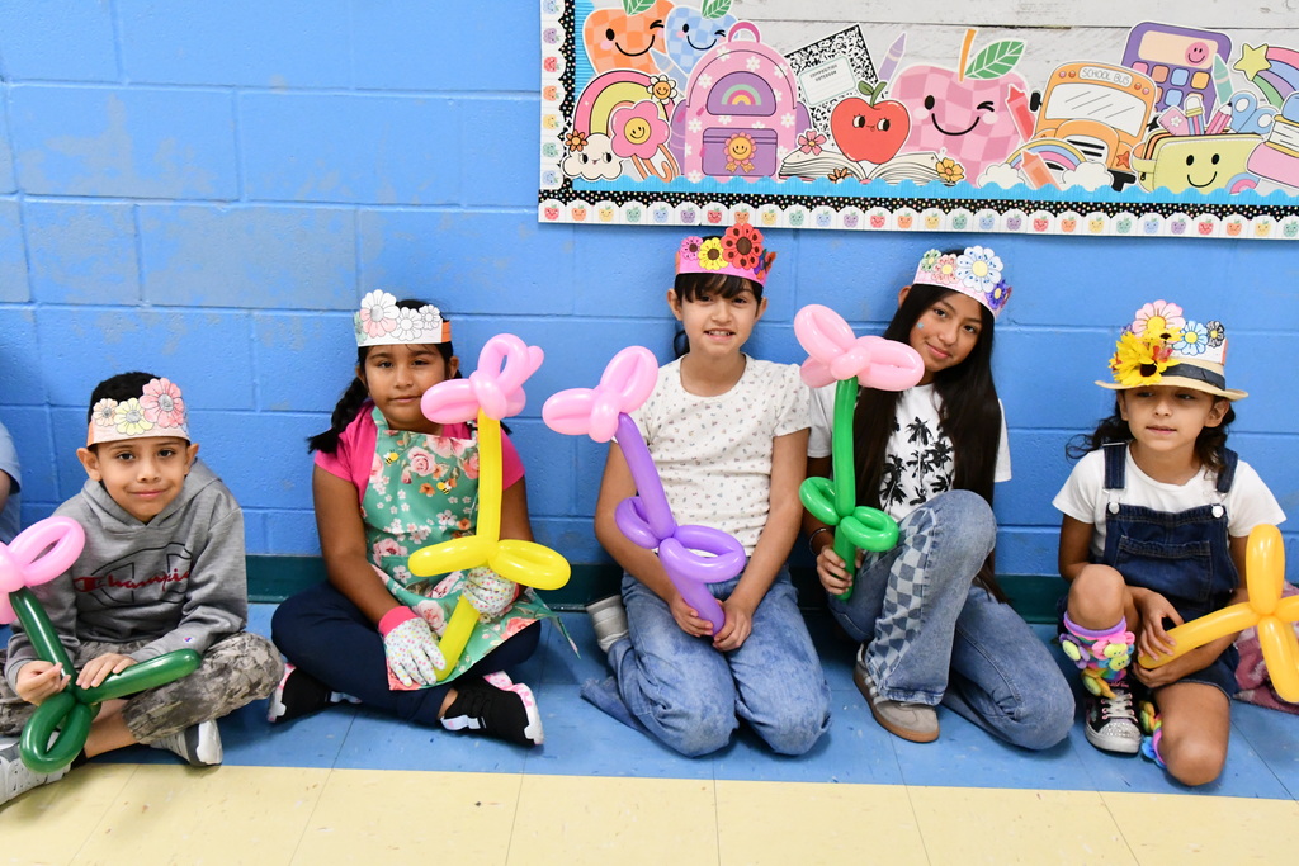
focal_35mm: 36
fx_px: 1299
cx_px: 650
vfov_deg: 36.9
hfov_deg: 53.1
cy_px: 433
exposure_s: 1/160
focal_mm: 24
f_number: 6.3
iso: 6400
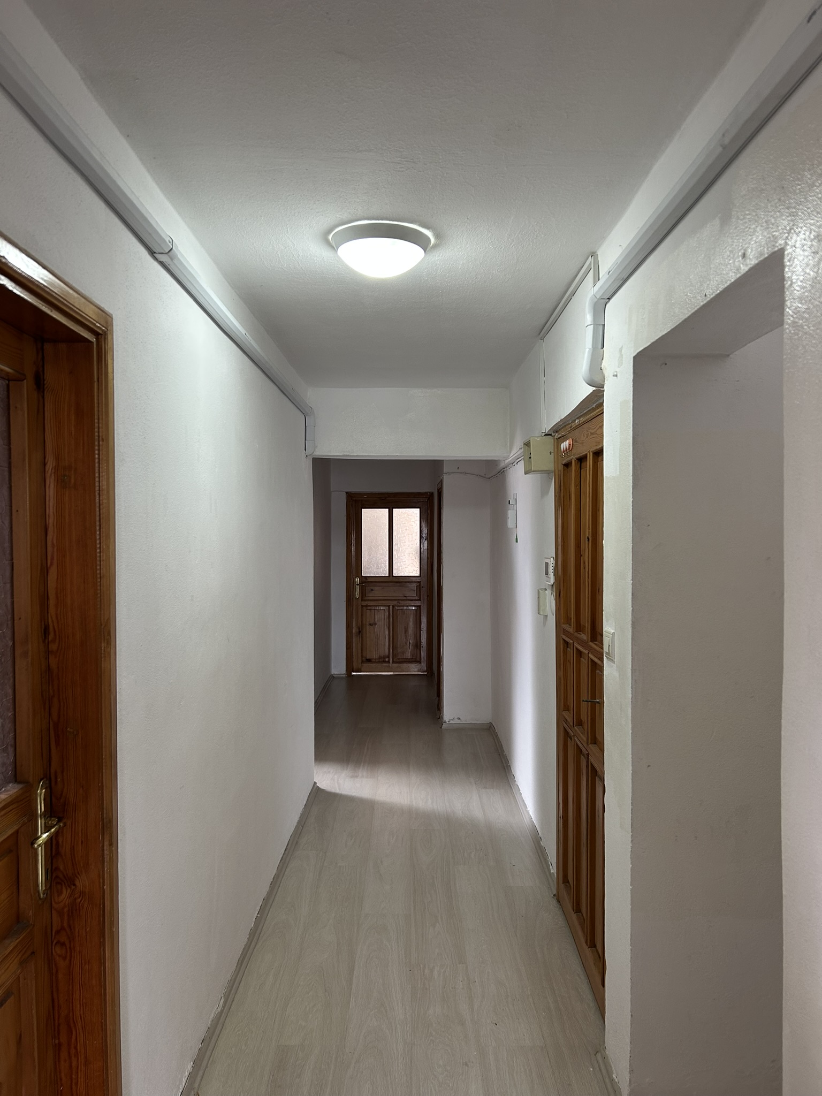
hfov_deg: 53.1
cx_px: 411
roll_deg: -0.6
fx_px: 823
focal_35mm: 26
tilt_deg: -2.1
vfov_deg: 67.3
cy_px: 548
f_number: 1.5
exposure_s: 1/50
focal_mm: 5.7
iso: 80
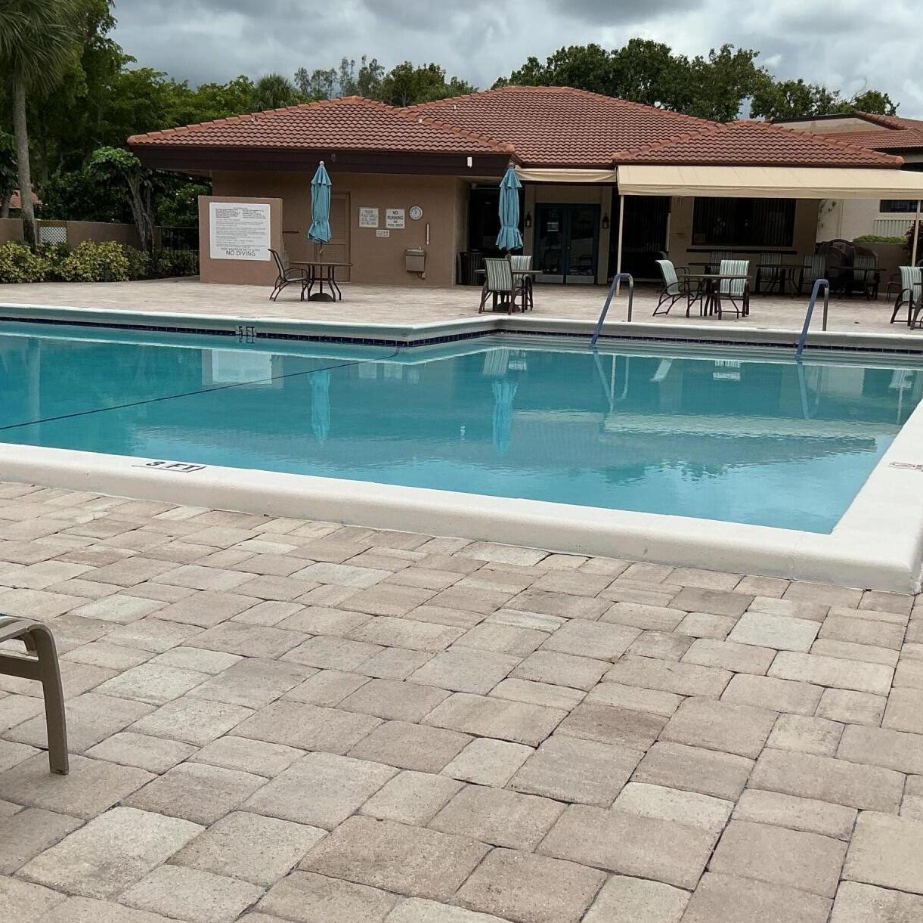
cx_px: 454
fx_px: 1267
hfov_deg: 40.0
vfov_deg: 40.0
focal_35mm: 42
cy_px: 485
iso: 25
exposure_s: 1/2320
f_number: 1.8
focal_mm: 3
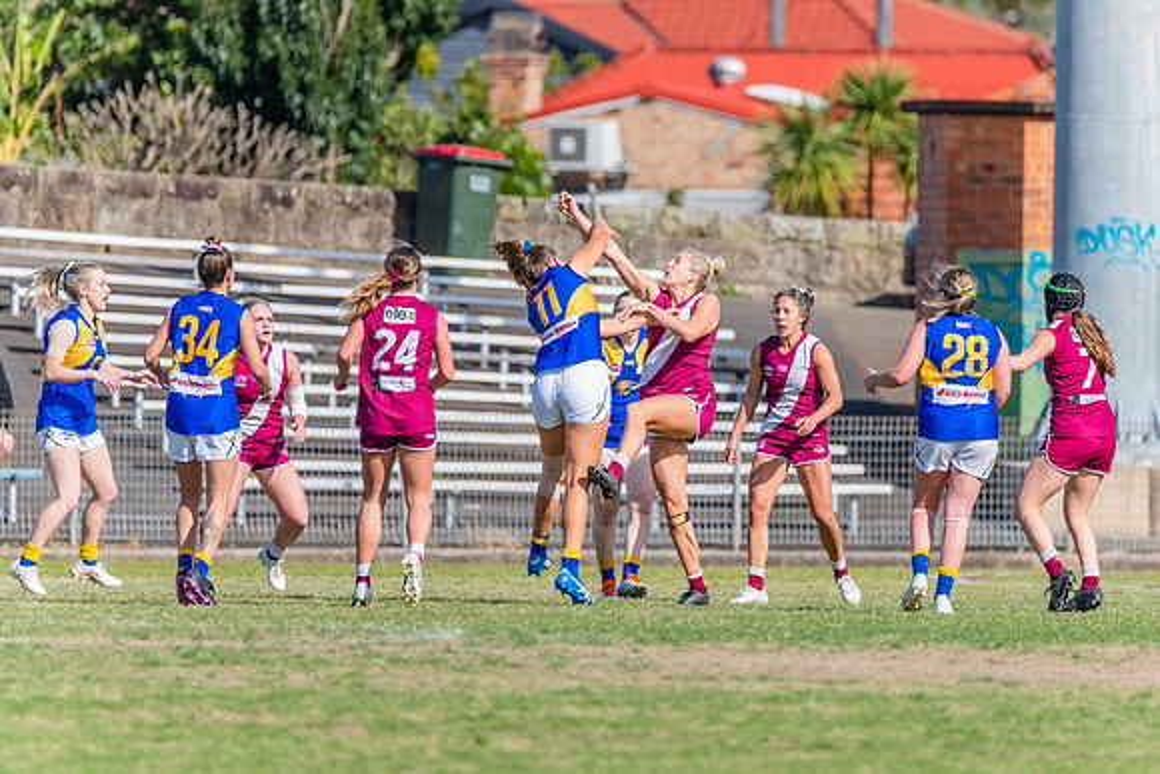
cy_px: 341
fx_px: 22122
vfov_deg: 2.0
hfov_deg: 3.0
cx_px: 640
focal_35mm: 686
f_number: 8
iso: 800
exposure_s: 1/1600
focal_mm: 600
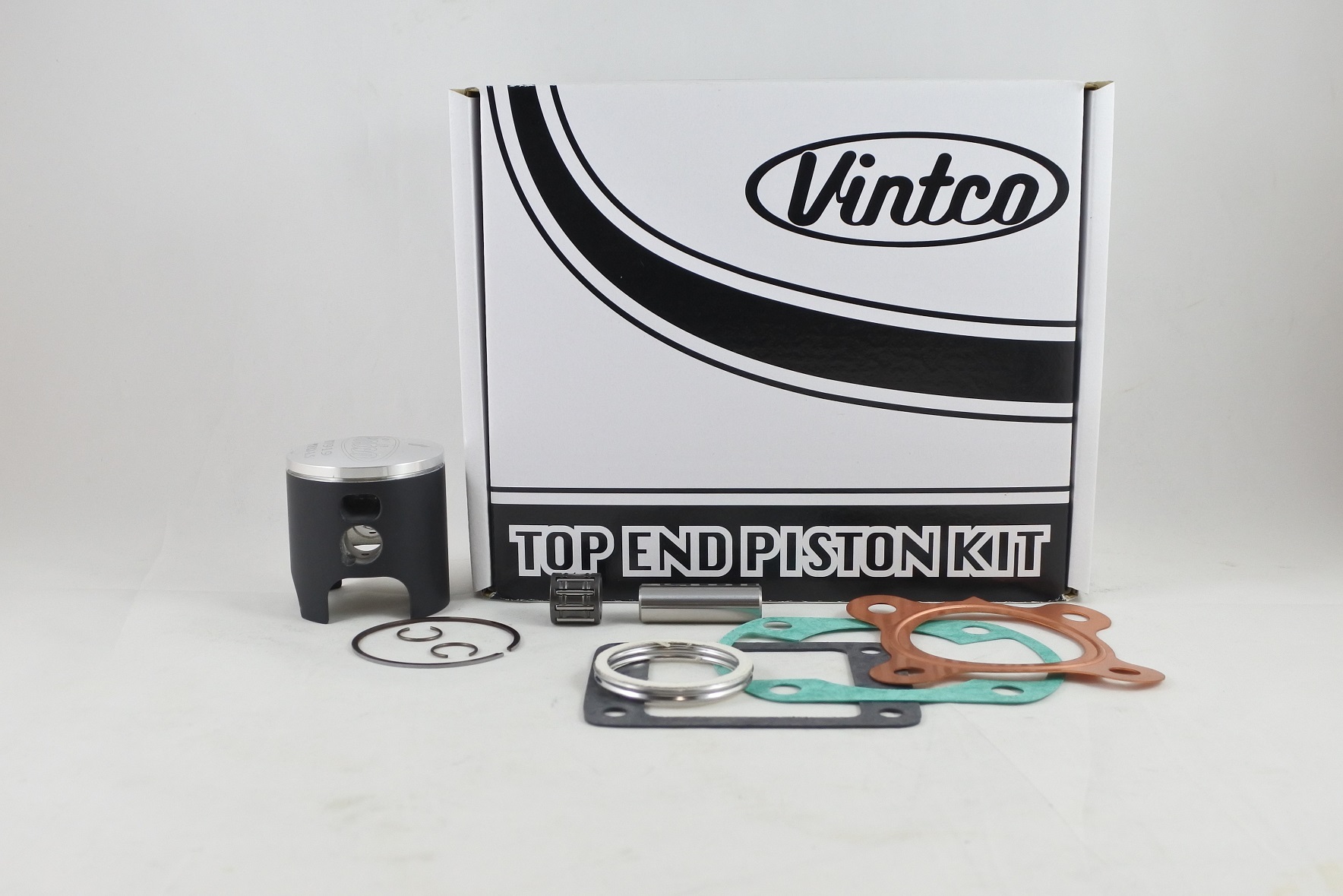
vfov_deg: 41.1
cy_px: 448
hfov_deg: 58.7
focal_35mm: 32
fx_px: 1194
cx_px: 672
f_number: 3.8
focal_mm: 12.1
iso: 400
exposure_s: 1/160
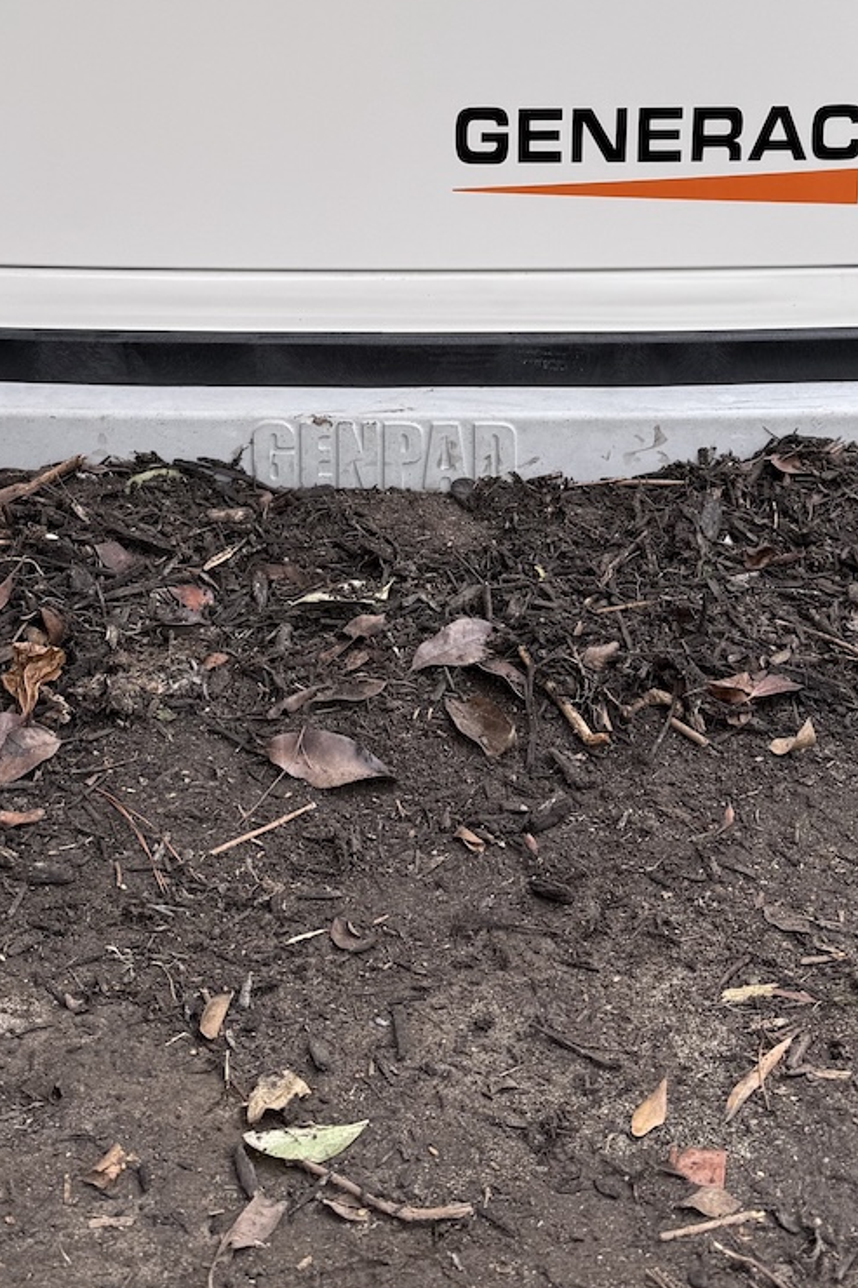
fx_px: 1931
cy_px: 141
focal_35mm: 54
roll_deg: +1.0
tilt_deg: -14.8
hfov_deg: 25.0
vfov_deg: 34.9
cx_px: 395
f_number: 1.78
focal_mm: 6.76
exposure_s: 1/191
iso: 64
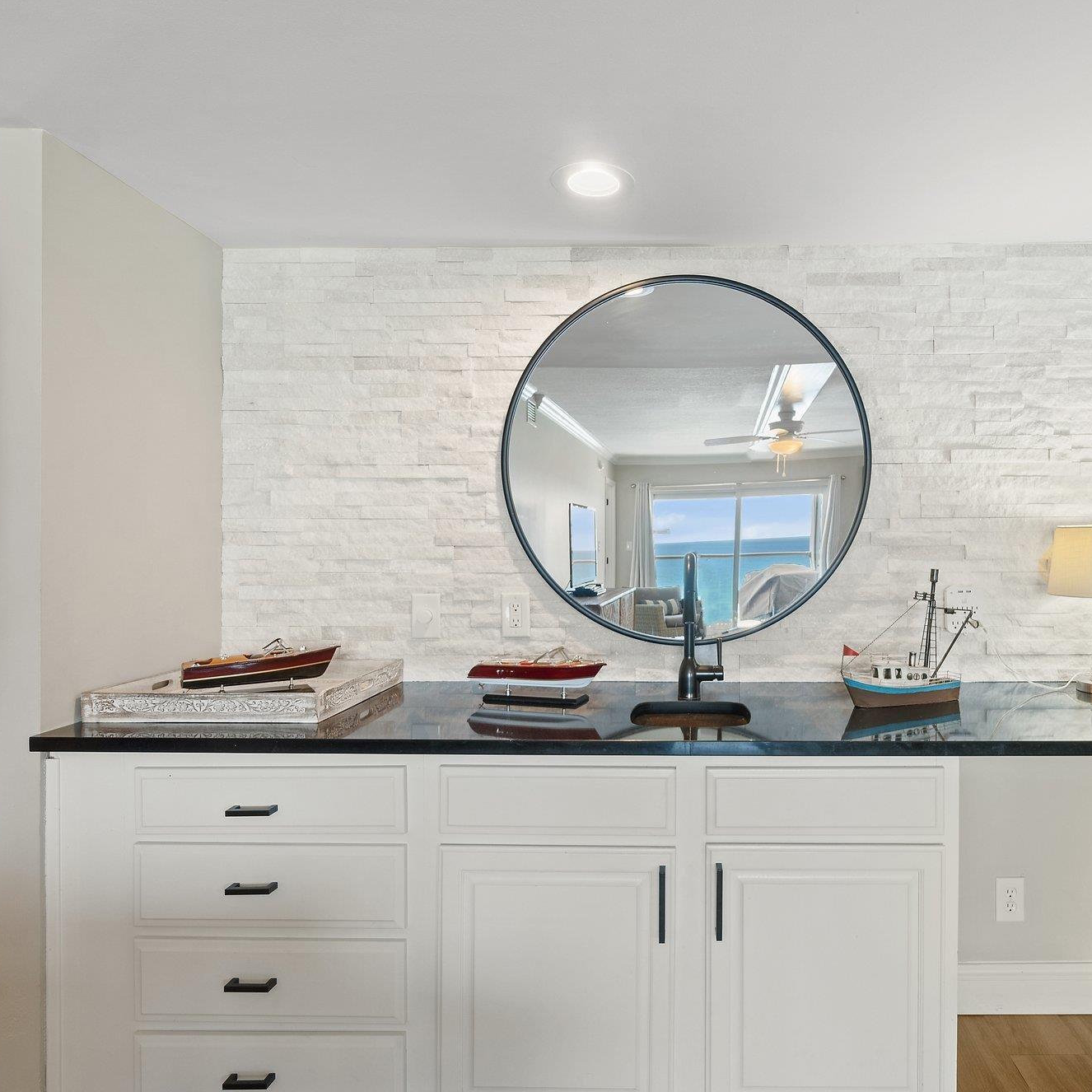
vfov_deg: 70.5
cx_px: 687
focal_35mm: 22
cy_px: 547
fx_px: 773
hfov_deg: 69.3
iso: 500
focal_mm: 11
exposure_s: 1/3
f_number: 8
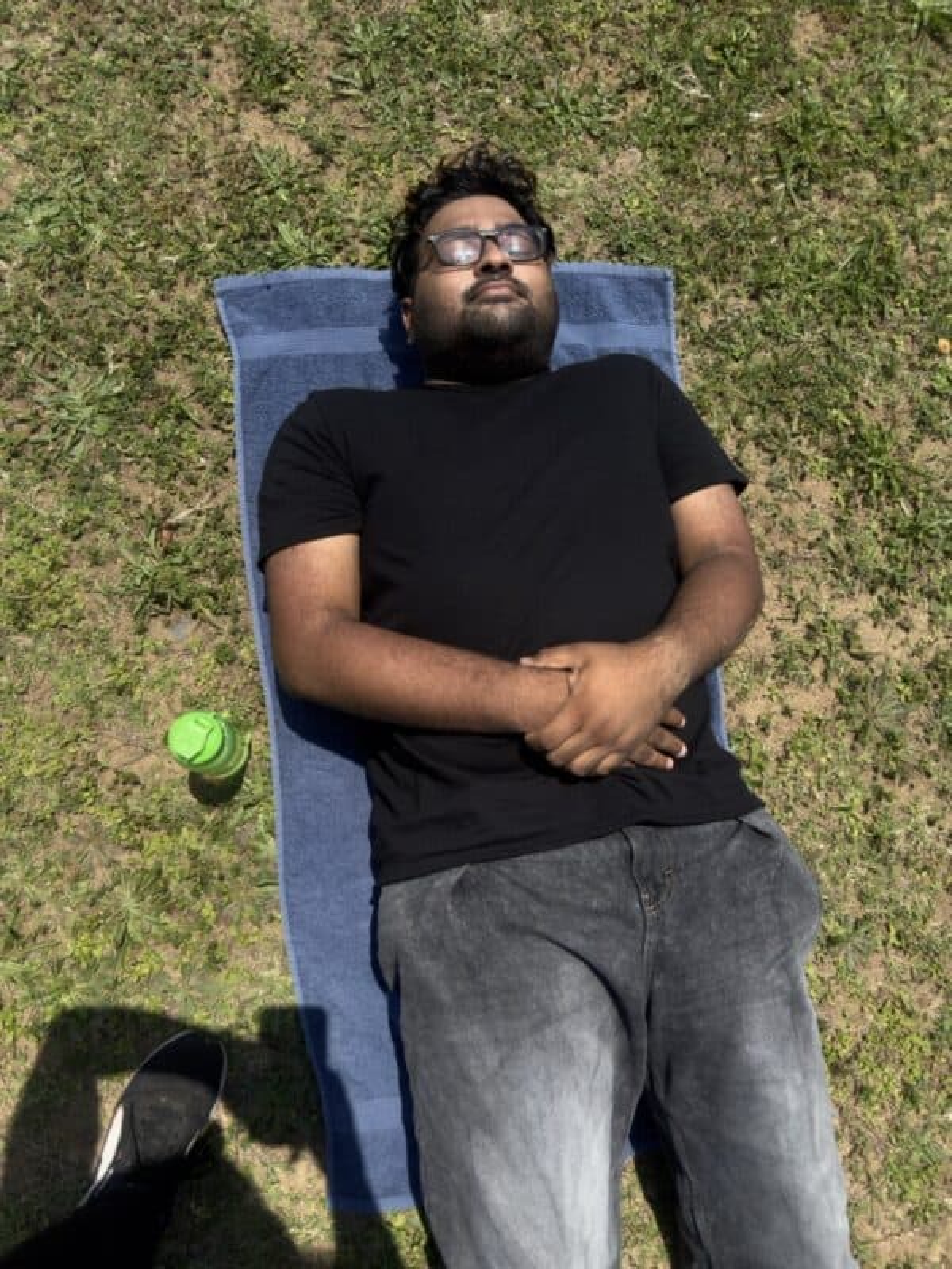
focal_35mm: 24
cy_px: 634
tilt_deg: -76.5
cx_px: 476
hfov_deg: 56.8
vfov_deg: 71.6
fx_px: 880
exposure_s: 1/5376
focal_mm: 6.76
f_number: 1.78
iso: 100
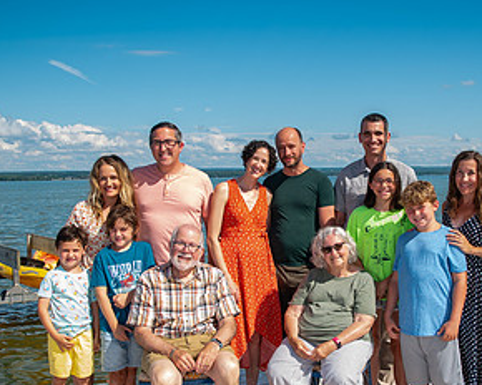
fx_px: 642
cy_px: 219
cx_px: 304
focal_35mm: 45
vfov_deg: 33.4
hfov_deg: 40.8
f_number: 7.1
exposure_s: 1/200
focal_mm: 24
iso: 50
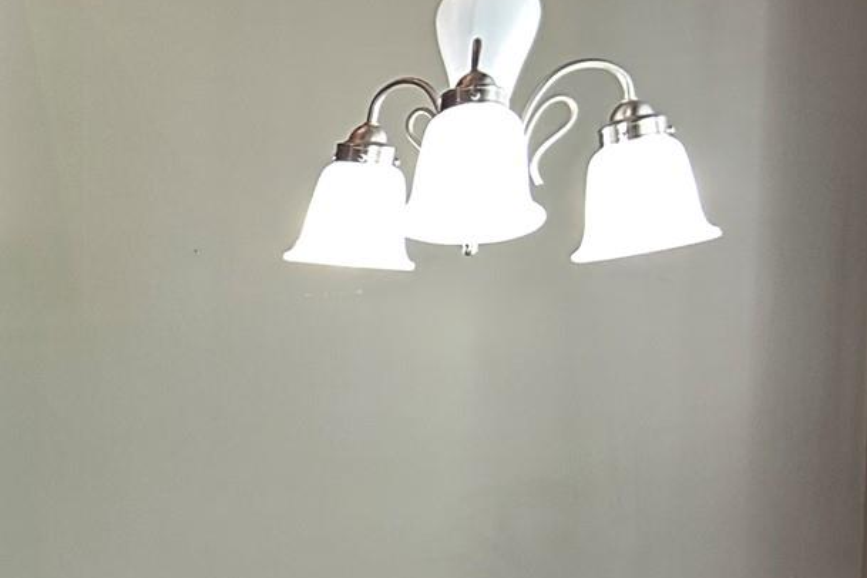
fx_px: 2191
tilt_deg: -6.3
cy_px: 782
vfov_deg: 14.3
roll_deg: +1.7
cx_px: -444
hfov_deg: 19.4
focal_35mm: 91
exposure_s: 1/60
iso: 200
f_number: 1.5
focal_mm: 5.7
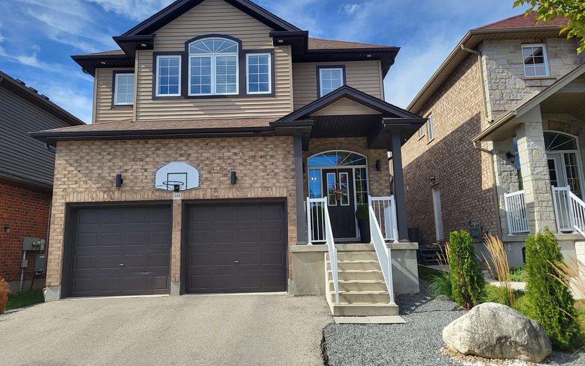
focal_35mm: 28
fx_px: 446
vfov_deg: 44.5
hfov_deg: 66.5
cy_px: 168
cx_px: 289
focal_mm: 5.4
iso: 40
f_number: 1.8
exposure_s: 1/1732
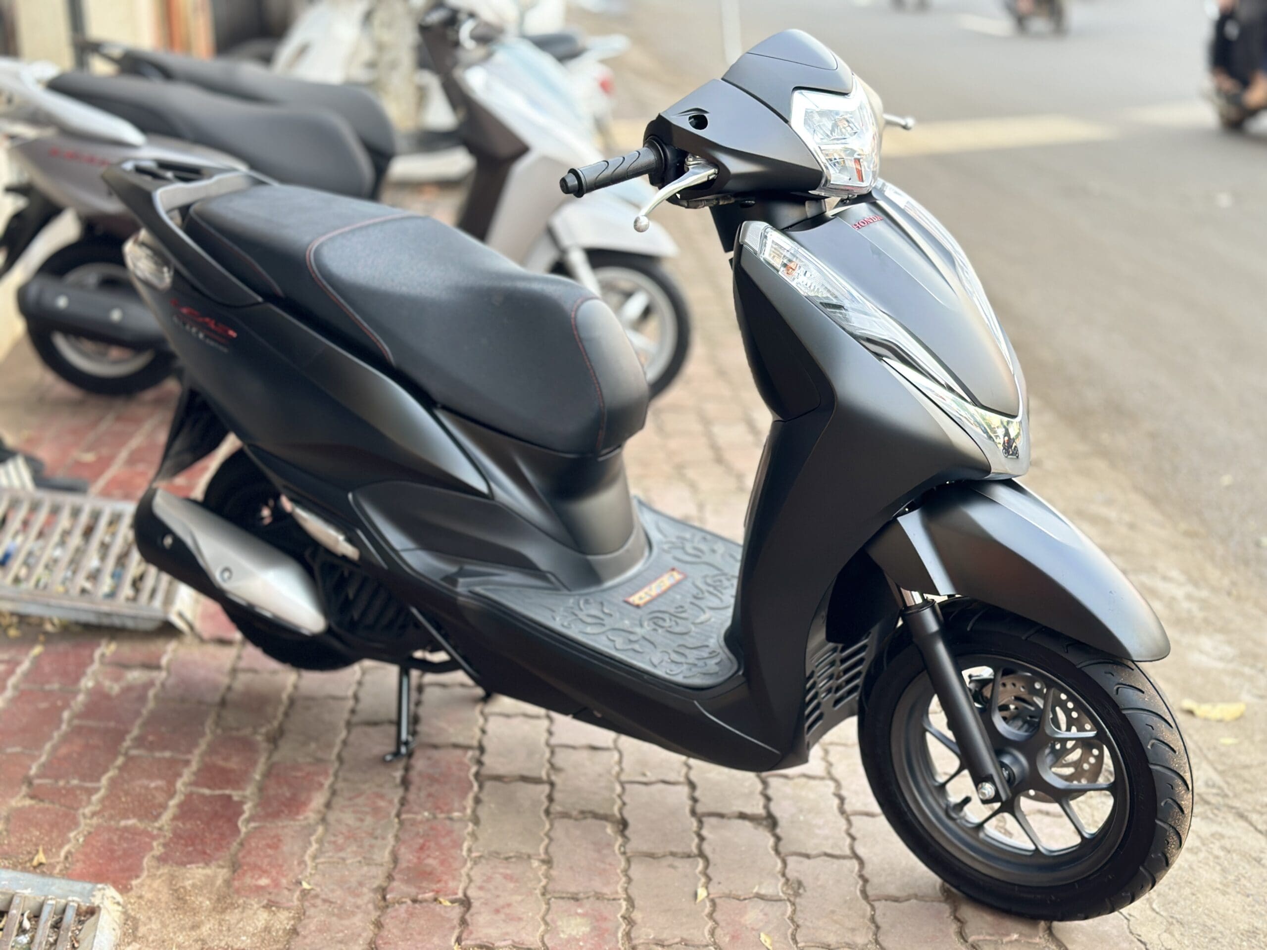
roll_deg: +1.7
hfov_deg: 39.7
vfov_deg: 30.3
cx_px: 634
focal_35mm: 48
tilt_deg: -16.6
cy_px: 475
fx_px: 1757
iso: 80
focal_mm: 6.86
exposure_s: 1/220
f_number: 1.78
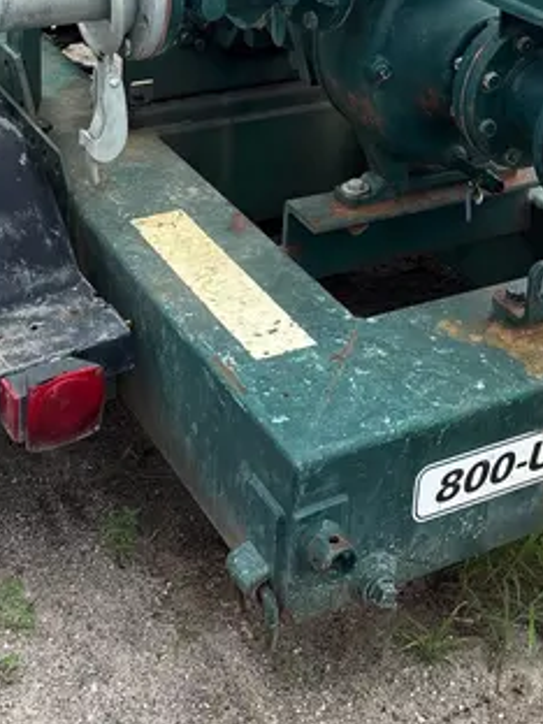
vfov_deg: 29.1
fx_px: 1276
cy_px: -45
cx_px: 272
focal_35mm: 61
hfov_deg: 24.0
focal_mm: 5.96
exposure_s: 1/1393
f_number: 1.6
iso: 50
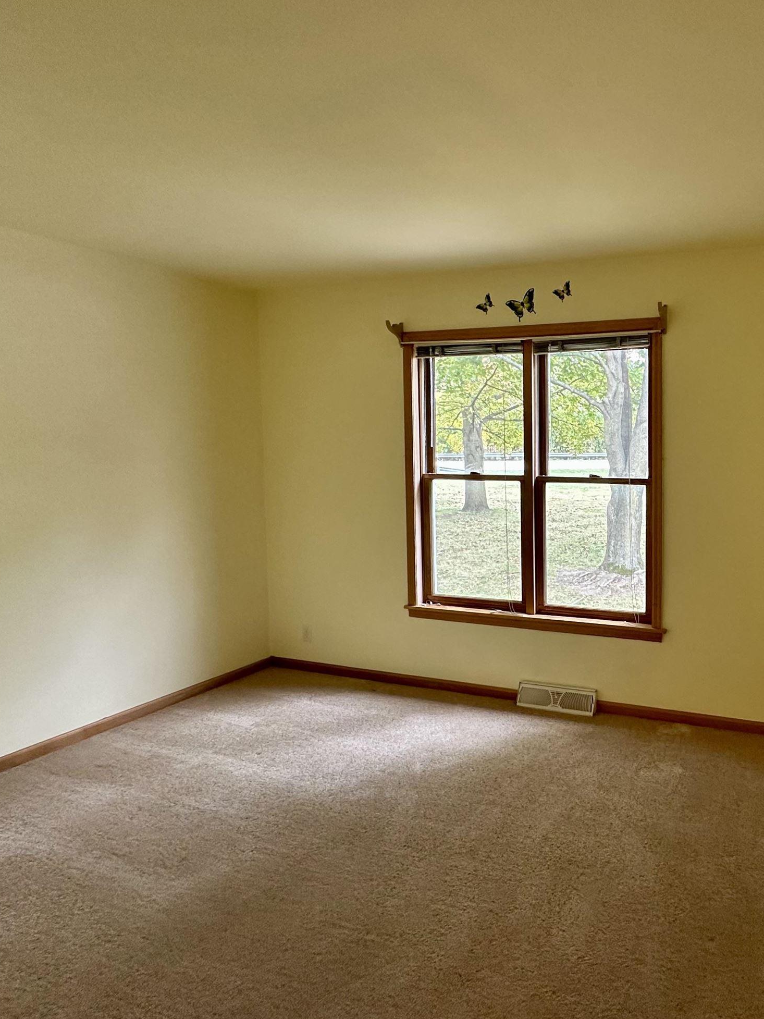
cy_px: 484
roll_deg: +0.4
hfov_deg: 55.7
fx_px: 647
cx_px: 635
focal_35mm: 22
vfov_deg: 76.3
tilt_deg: -4.0
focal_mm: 2.22
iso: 200
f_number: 2.2
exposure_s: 1/60
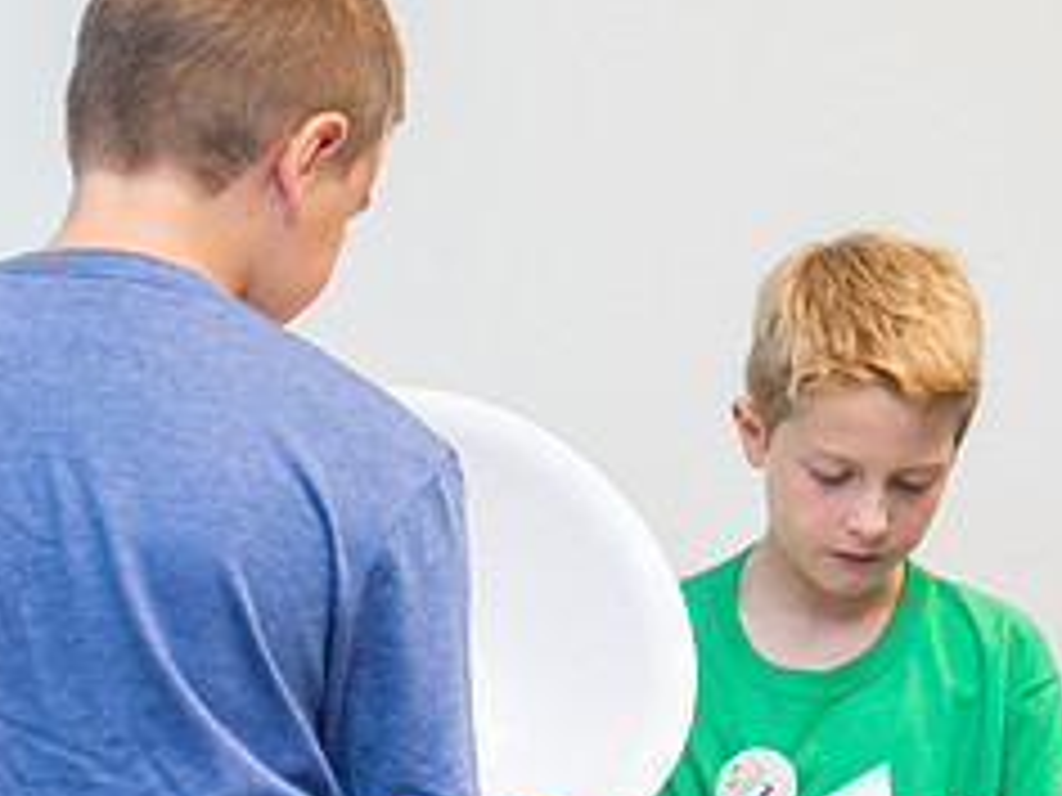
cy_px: 434
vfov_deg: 6.6
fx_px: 6903
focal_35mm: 225
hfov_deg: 8.8
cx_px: 832
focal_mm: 95
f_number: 4
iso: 640
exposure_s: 1/250
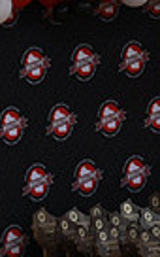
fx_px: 5156
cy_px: 290
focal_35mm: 739
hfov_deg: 1.8
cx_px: -382
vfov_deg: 2.8
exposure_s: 1/400
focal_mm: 170
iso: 4000
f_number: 4
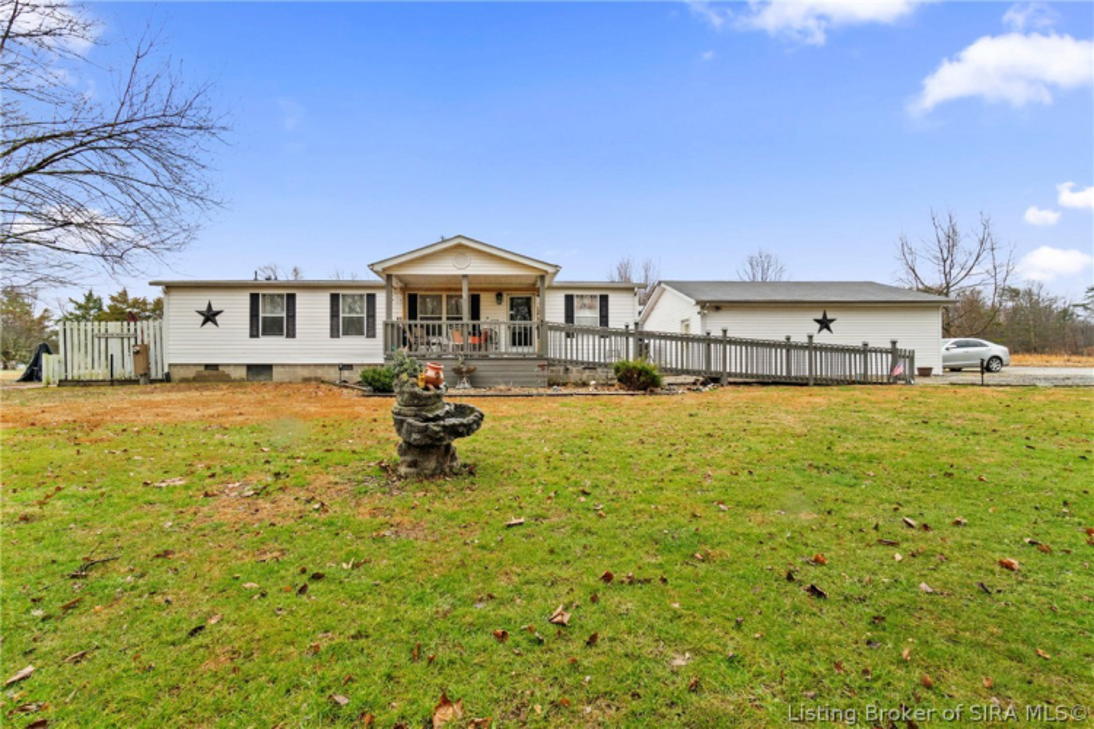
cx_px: 547
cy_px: 364
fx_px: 456
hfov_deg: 100.4
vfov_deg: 77.3
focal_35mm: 15
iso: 400
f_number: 11
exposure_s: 1/100
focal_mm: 10
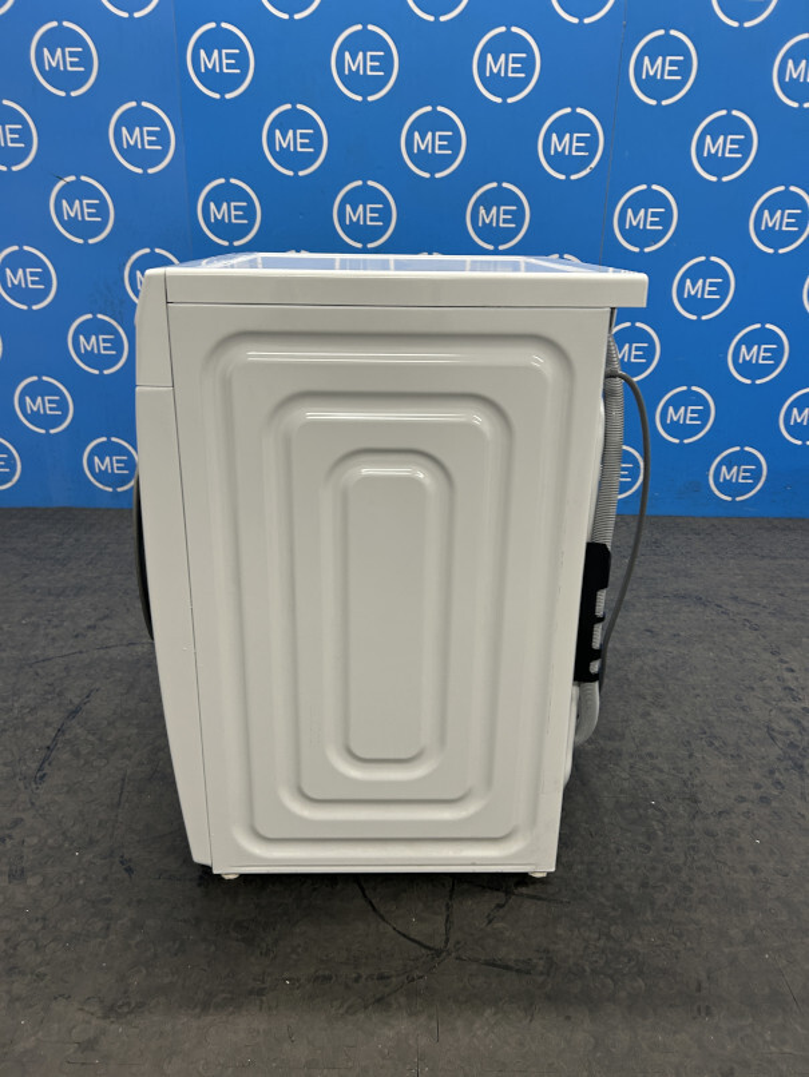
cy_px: 538
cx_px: 404
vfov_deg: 67.3
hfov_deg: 53.1
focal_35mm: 26
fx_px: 810
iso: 125
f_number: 1.5
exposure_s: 1/100
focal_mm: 5.7
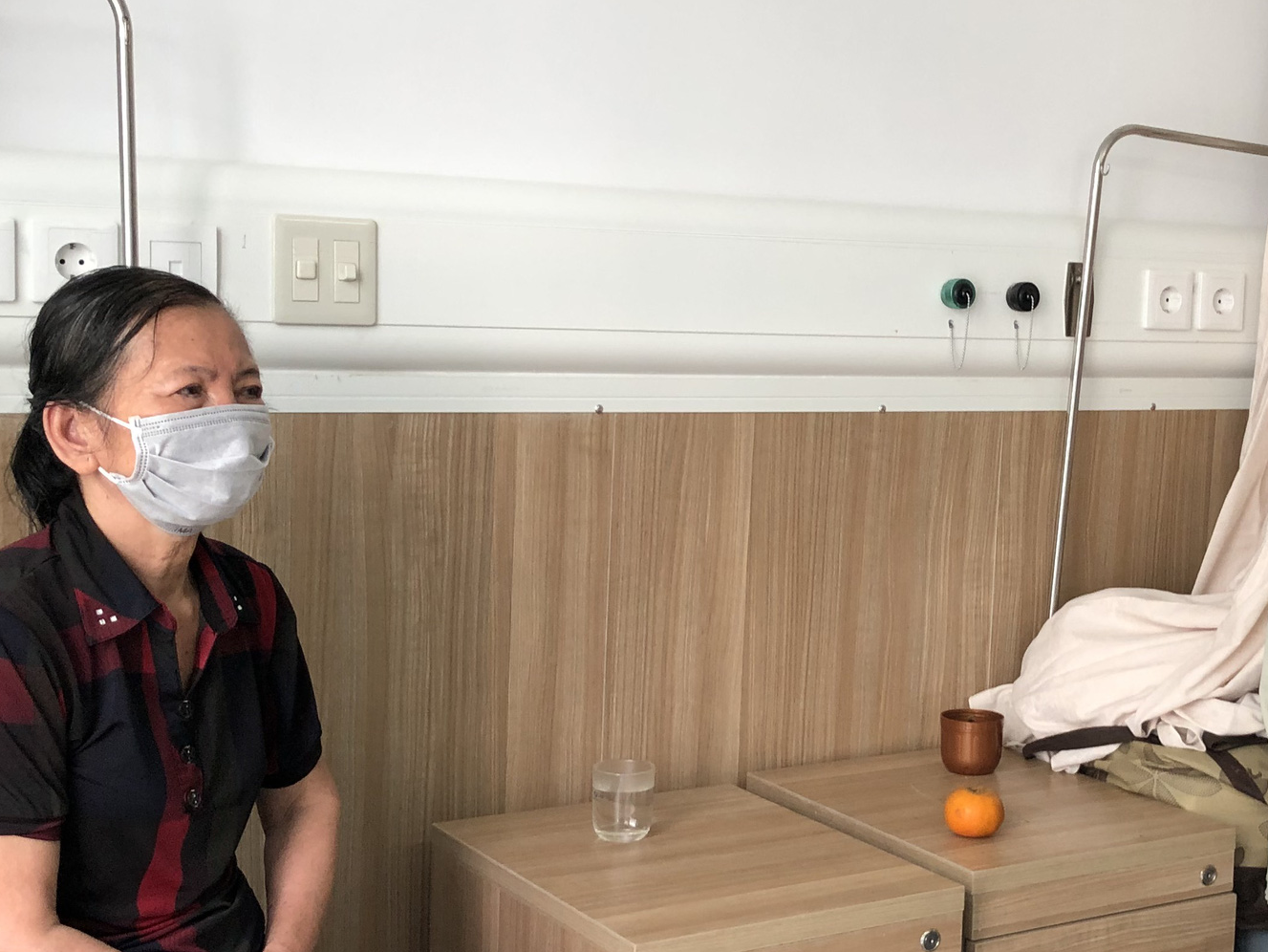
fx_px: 1979
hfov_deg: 35.0
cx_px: 911
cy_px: 504
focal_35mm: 54
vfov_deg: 27.0
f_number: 1.8
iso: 32
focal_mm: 4
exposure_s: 1/50
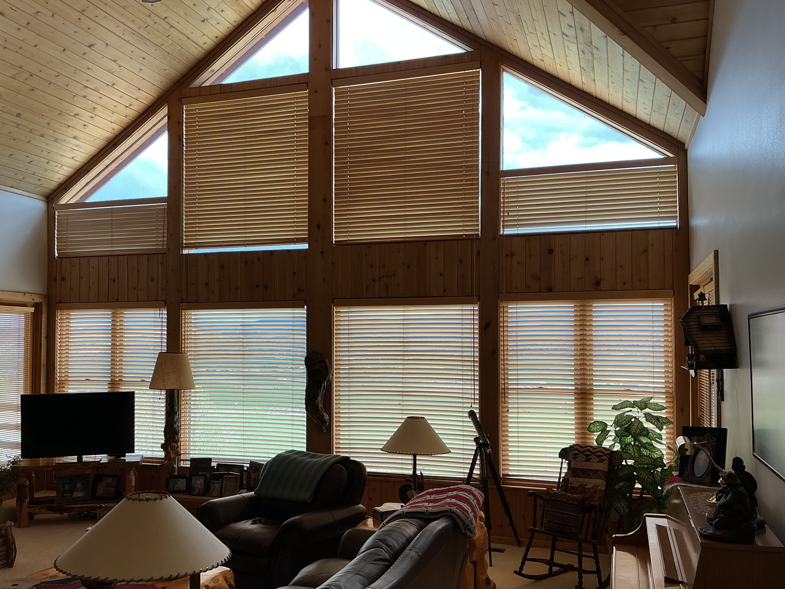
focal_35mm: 32
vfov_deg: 44.1
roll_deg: -0.3
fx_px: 726
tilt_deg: +2.2
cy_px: 324
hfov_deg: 56.8
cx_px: 362
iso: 20
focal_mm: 3
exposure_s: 1/168
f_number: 1.8
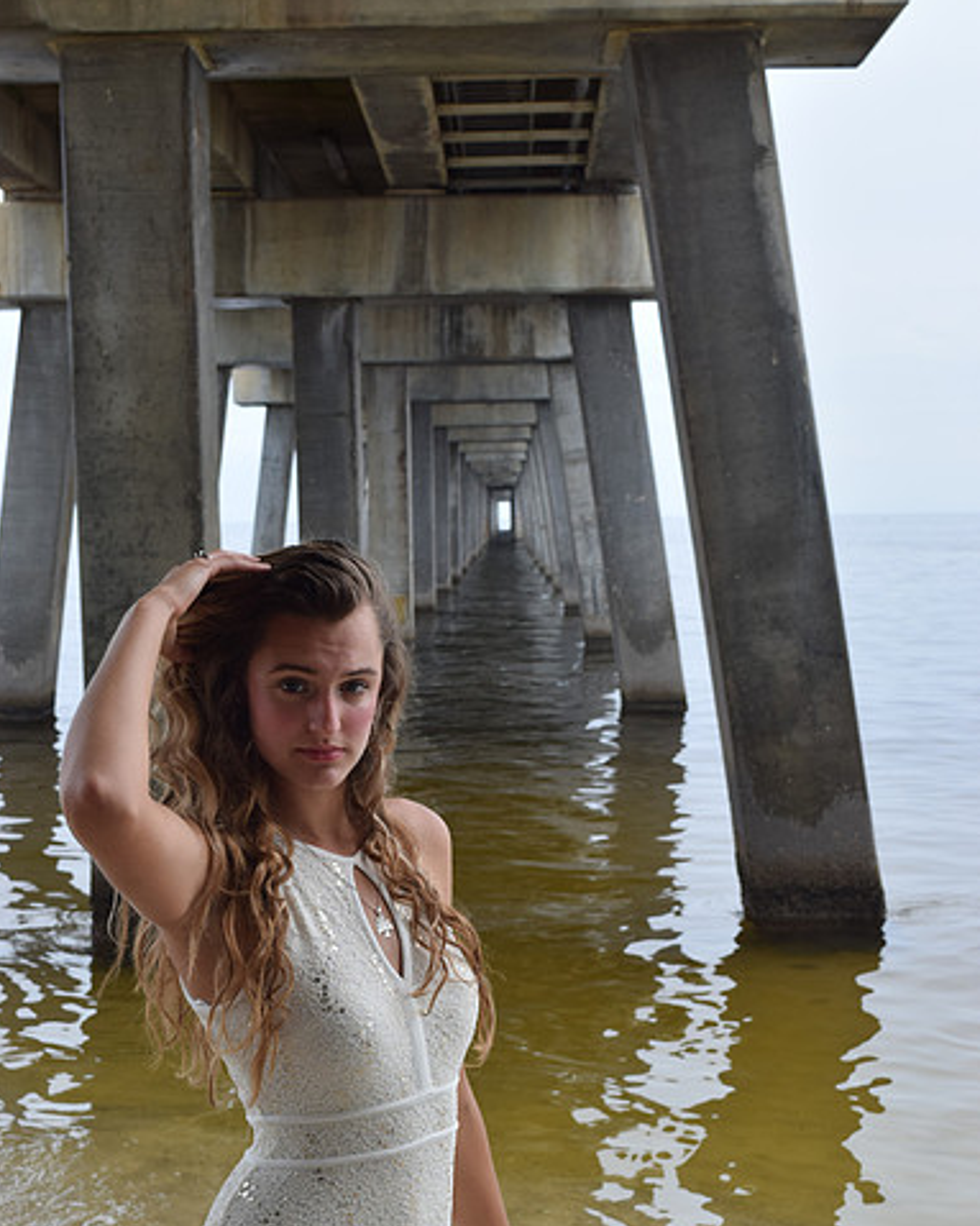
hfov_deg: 26.2
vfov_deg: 32.5
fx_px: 2103
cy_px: 686
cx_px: 490
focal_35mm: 58
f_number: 8
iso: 220
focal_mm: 34
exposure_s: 1/250
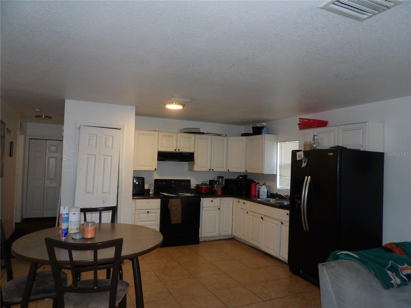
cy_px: 154
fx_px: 285
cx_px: 206
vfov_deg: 56.8
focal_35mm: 24
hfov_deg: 71.6
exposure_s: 1/33
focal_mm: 4.3
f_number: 3.2
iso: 200
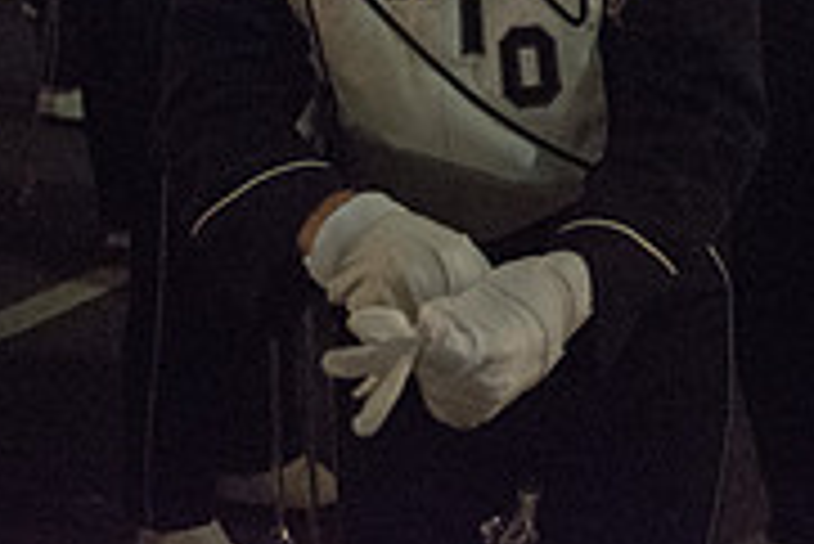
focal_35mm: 77
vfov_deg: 16.0
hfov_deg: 24.7
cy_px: -312
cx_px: 872
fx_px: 1742
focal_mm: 24
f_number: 2.8
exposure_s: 1/250
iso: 8000
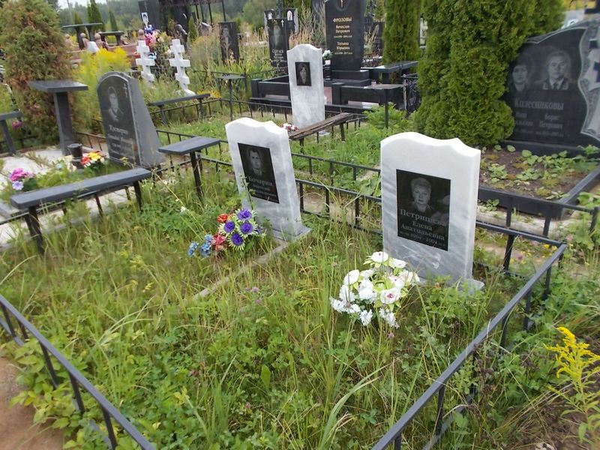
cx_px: 300
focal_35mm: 26
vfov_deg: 53.1
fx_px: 451
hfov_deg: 67.3
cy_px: 225
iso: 80
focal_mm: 4.6
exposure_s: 1/200
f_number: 3.2
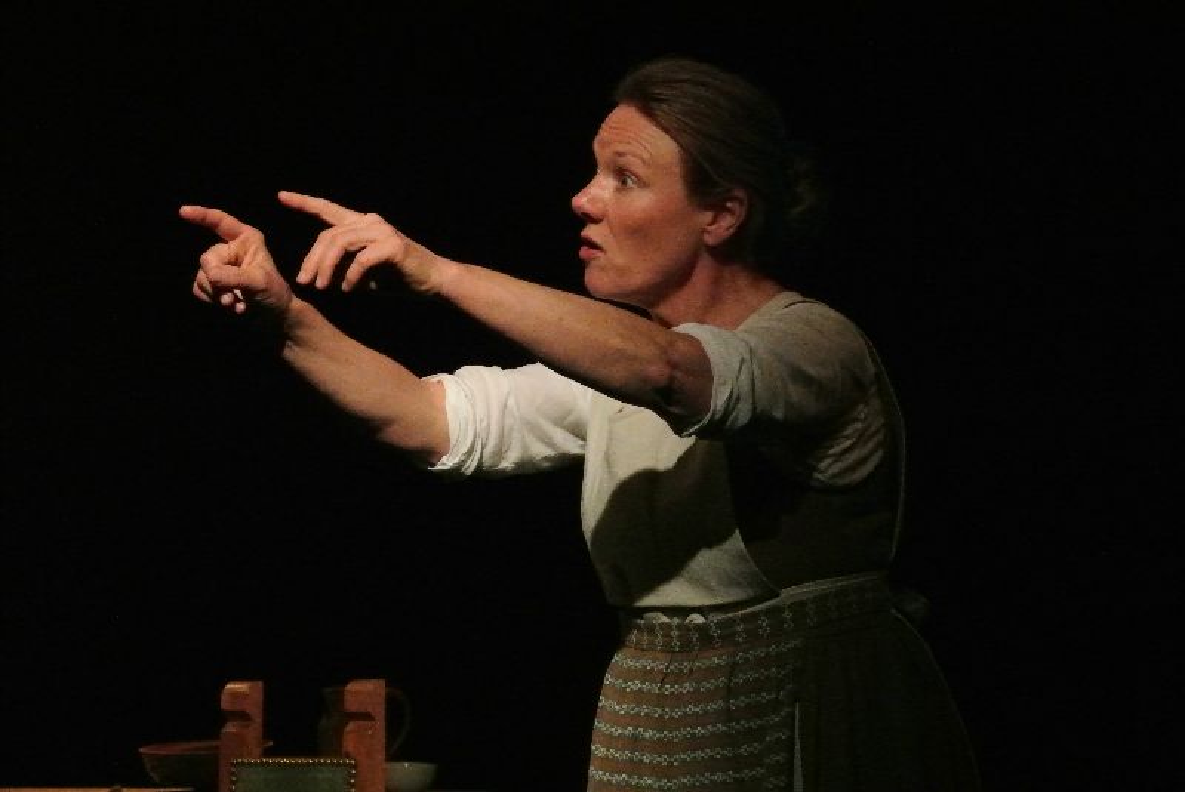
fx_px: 5469
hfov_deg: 12.4
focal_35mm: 166
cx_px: 592
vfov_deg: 8.3
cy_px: 396
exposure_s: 1/100
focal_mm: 61.6
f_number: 9
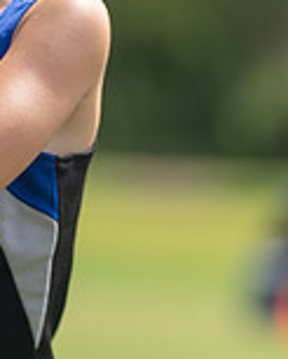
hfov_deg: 3.0
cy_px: 100
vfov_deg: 3.8
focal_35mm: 512
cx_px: 14
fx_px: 5439
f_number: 2.8
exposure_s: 1/1250
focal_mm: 144
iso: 100
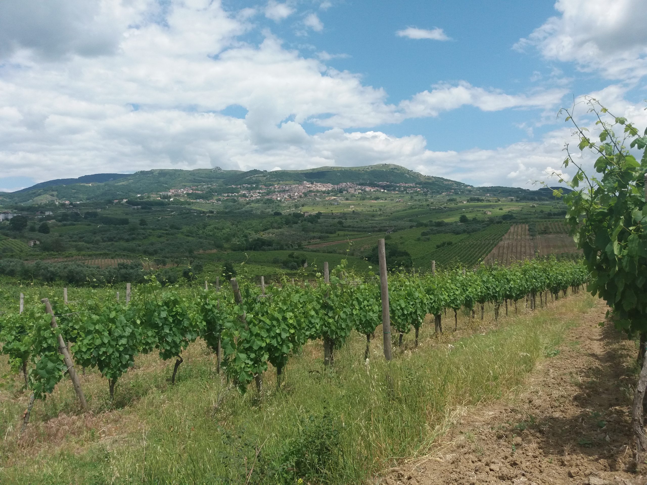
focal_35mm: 28
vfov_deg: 49.7
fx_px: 523
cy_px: 242
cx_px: 324
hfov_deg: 63.4
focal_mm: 3.7
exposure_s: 1/1873
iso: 64
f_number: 1.9
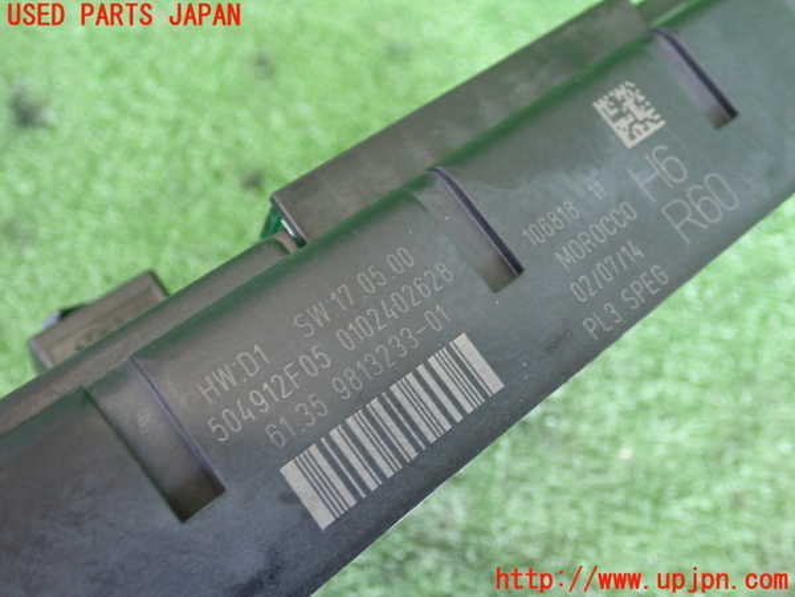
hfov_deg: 49.0
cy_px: 298
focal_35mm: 38
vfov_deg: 37.7
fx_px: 873
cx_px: 398
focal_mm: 6.83
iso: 640
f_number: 2.7
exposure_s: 1/40
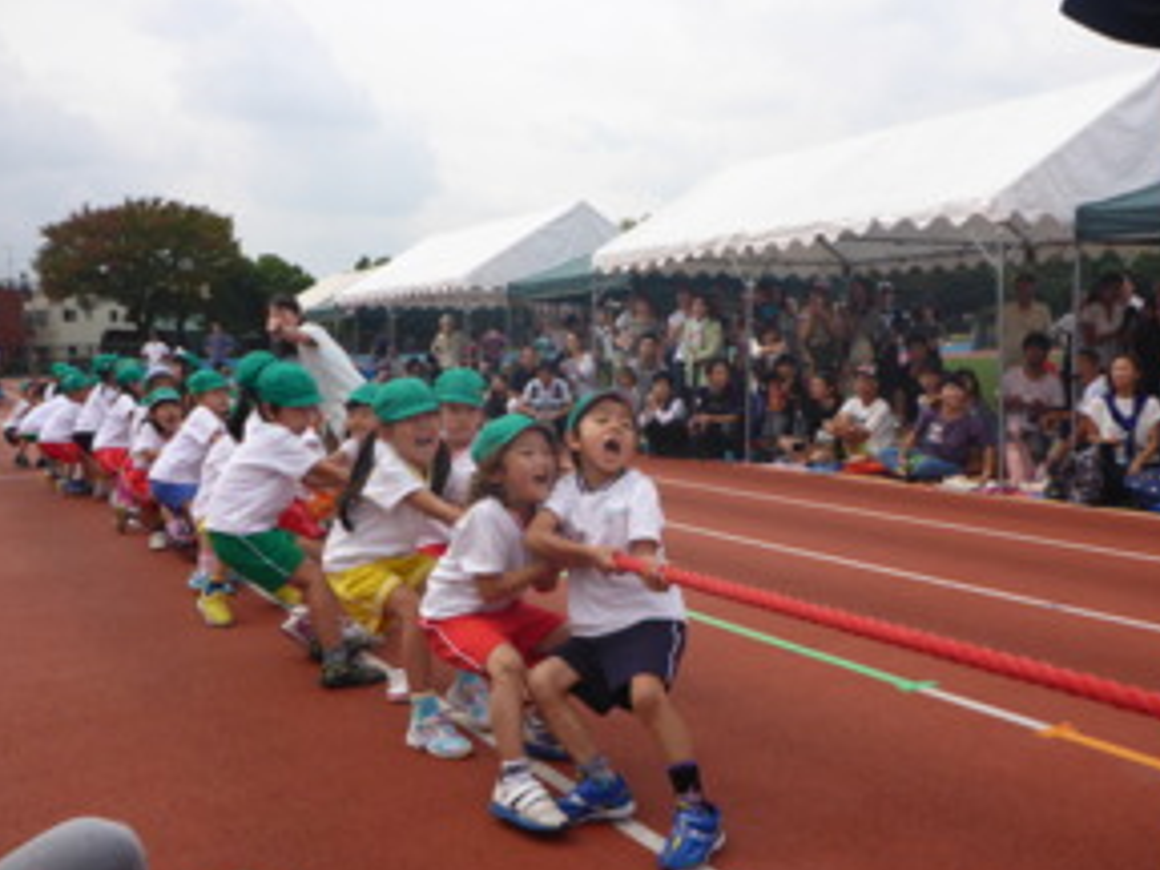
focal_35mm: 34
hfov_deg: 54.0
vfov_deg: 41.8
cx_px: 564
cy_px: 423
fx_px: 1139
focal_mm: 4.9
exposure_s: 1/1000
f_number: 3.3
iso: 100
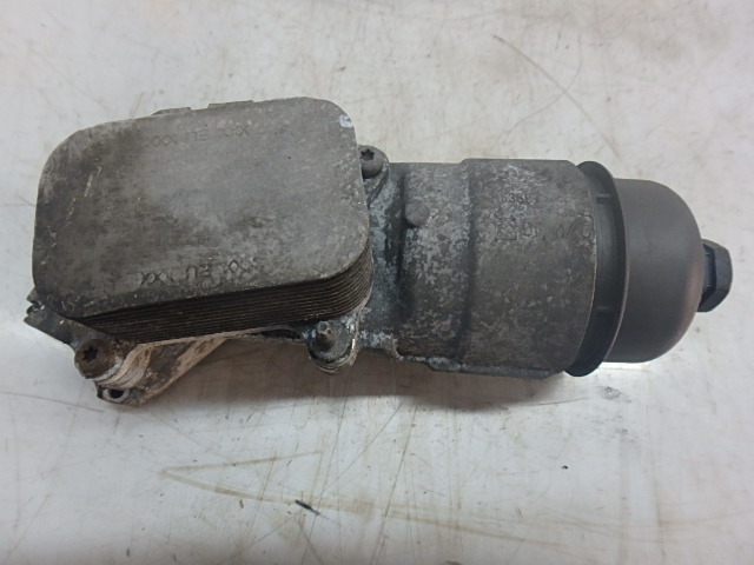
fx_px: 457
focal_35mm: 21
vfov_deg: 63.4
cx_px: 377
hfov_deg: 79.0
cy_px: 282
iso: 250
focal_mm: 3.7
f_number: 3.5
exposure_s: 1/30
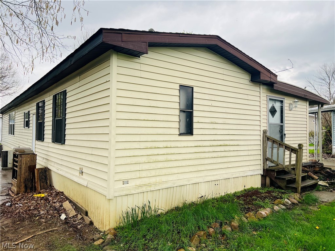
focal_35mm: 26
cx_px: 168
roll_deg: -0.3
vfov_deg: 53.1
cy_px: 126
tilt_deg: +1.6
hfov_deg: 67.3
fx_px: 252
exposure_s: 1/604
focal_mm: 5.7
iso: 50
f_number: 1.5
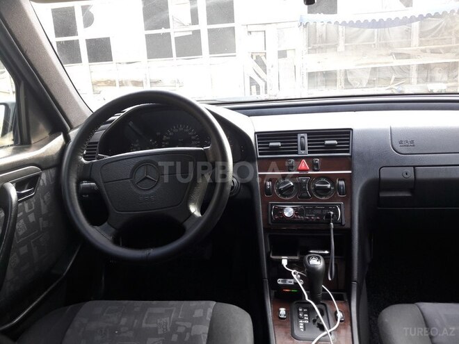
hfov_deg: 63.4
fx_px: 371
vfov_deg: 49.7
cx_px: 230
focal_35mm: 28
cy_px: 172
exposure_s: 1/33
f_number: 1.9
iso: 64
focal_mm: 3.7
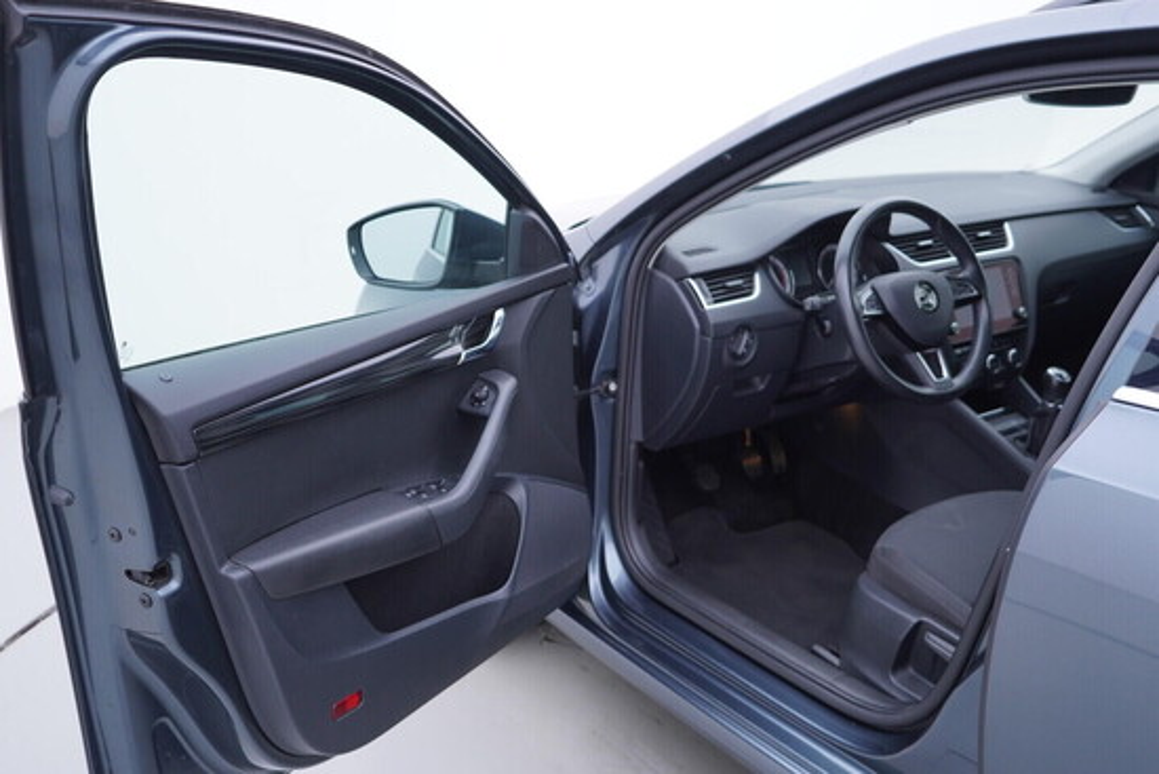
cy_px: 387
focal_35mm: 36
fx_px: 1159
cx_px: 580
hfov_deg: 53.1
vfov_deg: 36.9
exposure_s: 1/50
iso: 125
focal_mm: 24
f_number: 3.2
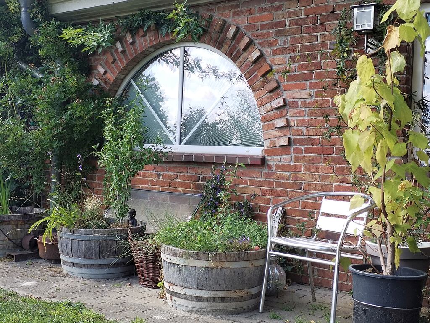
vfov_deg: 29.1
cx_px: 215
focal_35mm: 50
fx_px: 621
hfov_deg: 38.2
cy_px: 162
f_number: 1.8
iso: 100
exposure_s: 1/297
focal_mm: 4.75
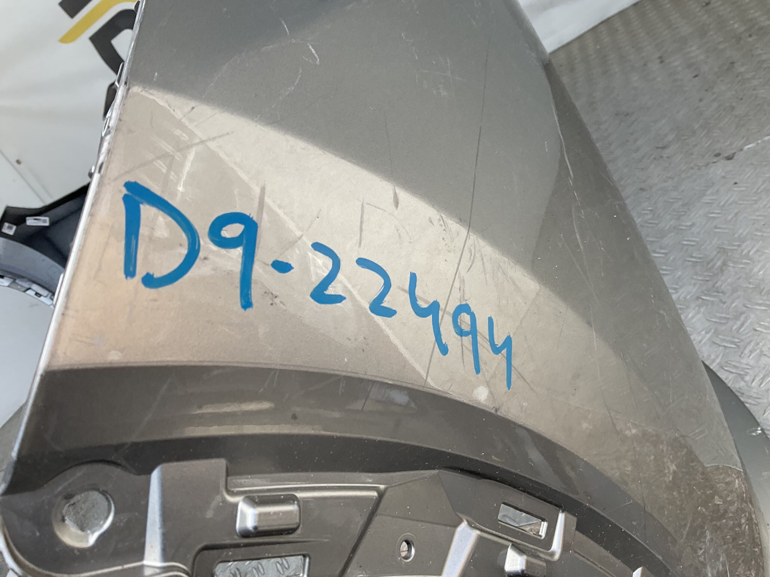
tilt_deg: -24.3
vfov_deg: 48.2
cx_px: 385
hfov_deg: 61.7
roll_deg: +34.3
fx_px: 645
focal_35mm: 29
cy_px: 288
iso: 16
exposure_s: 1/194
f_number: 1.8
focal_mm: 3
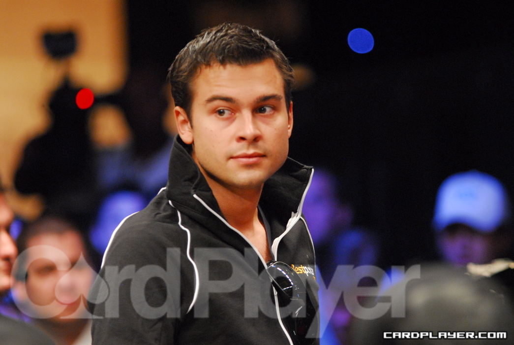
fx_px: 4289
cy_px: 172
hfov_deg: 6.9
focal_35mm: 300
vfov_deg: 4.6
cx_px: 257
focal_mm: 200
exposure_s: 1/30
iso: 1250
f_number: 2.8
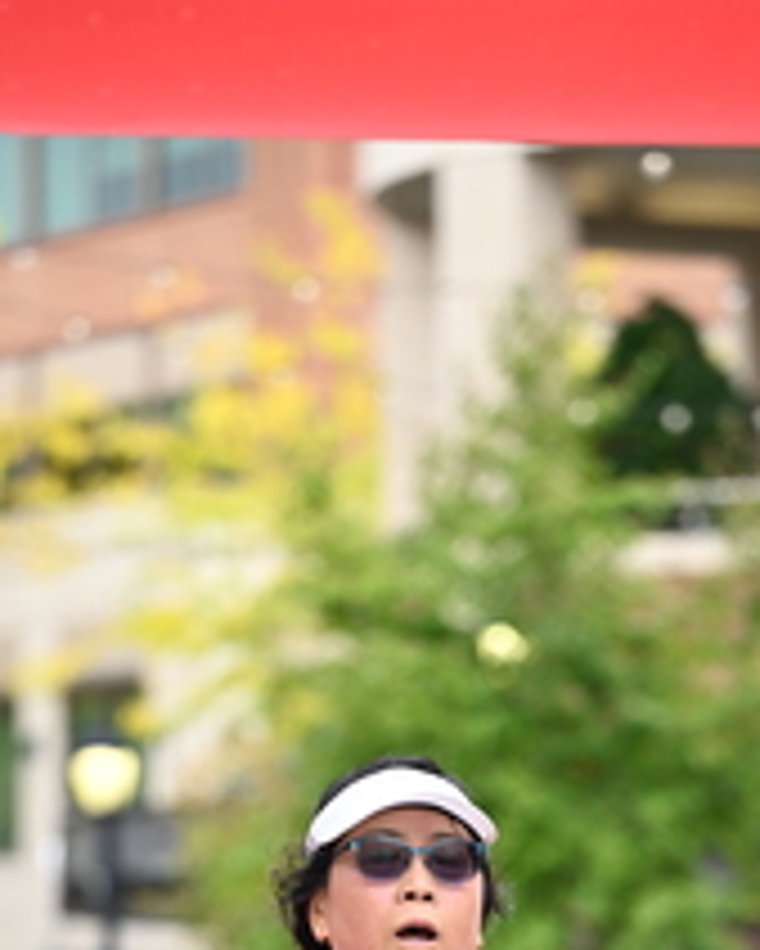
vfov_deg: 7.1
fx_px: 7558
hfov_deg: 5.8
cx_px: 524
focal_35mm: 269
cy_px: 1216
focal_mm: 110
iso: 640
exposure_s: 1/1600
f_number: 2.8
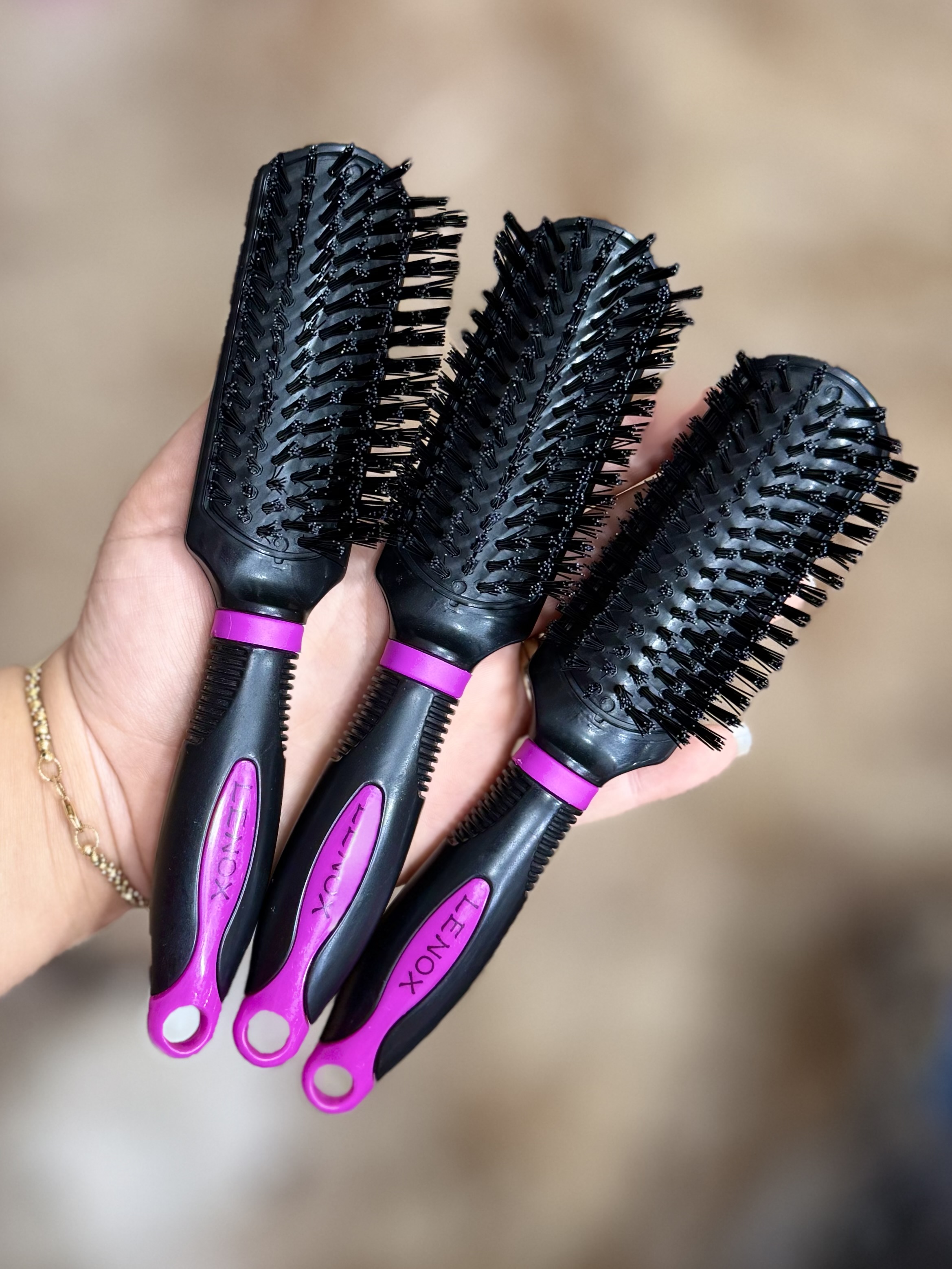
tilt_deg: -69.8
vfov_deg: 71.6
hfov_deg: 56.8
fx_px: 880
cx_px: 476
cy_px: 634
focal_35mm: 24
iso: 200
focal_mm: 6.76
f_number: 1.78
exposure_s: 1/100
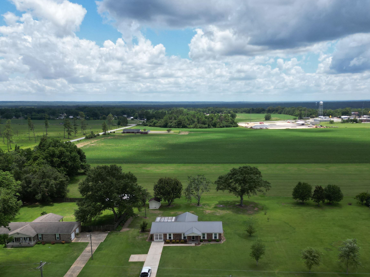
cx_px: 202
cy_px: 181
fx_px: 342
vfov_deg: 43.6
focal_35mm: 32
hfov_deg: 56.7
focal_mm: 6.72
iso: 130
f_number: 1.7
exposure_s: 1/3200
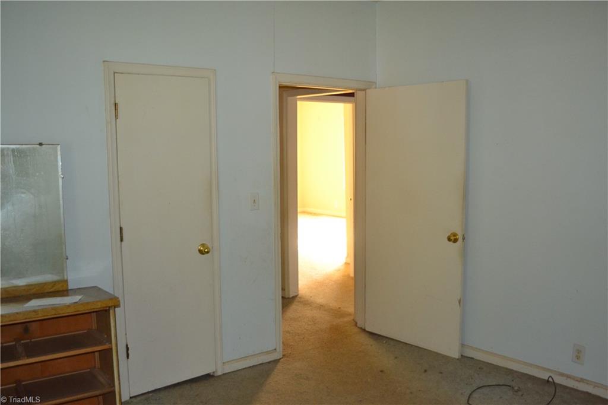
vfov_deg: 39.9
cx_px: 304
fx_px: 557
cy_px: 202
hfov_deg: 57.2
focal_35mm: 33
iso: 1400
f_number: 3.8
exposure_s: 1/30
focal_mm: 22
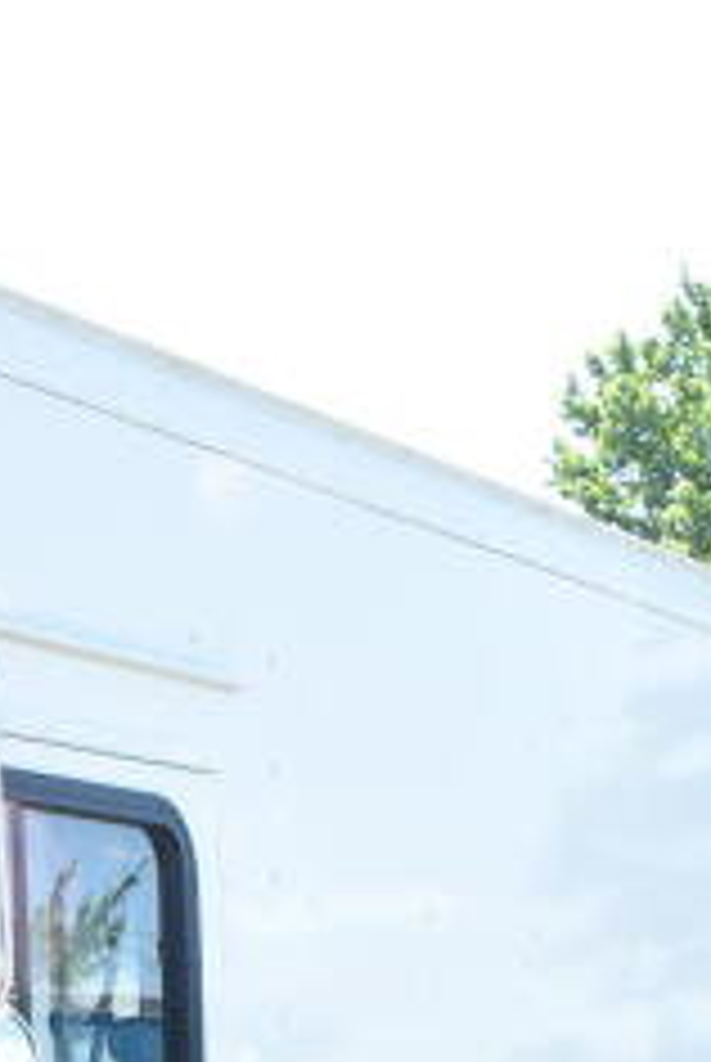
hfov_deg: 11.8
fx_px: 3426
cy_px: 1728
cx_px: 50
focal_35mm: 116
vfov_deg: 15.8
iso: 1600
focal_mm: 20
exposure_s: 1/400
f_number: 10
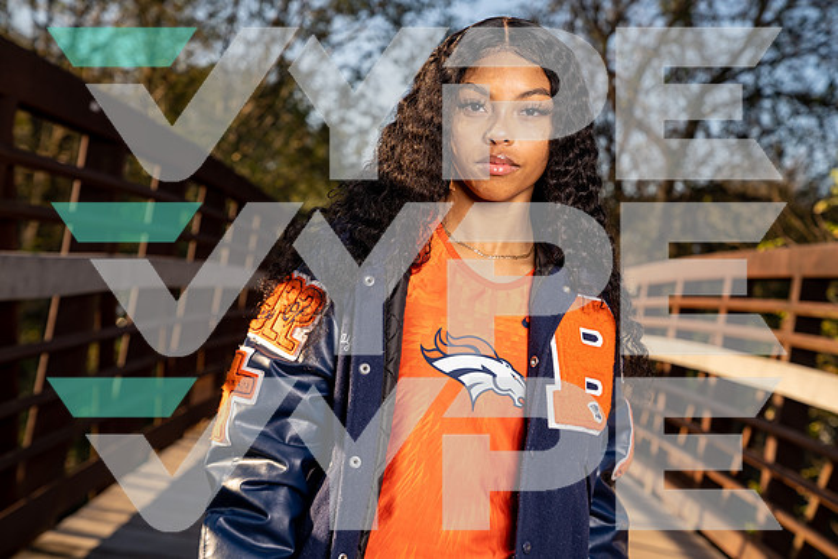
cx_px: 419
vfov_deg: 20.9
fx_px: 1513
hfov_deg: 31.0
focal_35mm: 65
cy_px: 280
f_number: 5.6
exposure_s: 1/250
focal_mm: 65
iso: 160
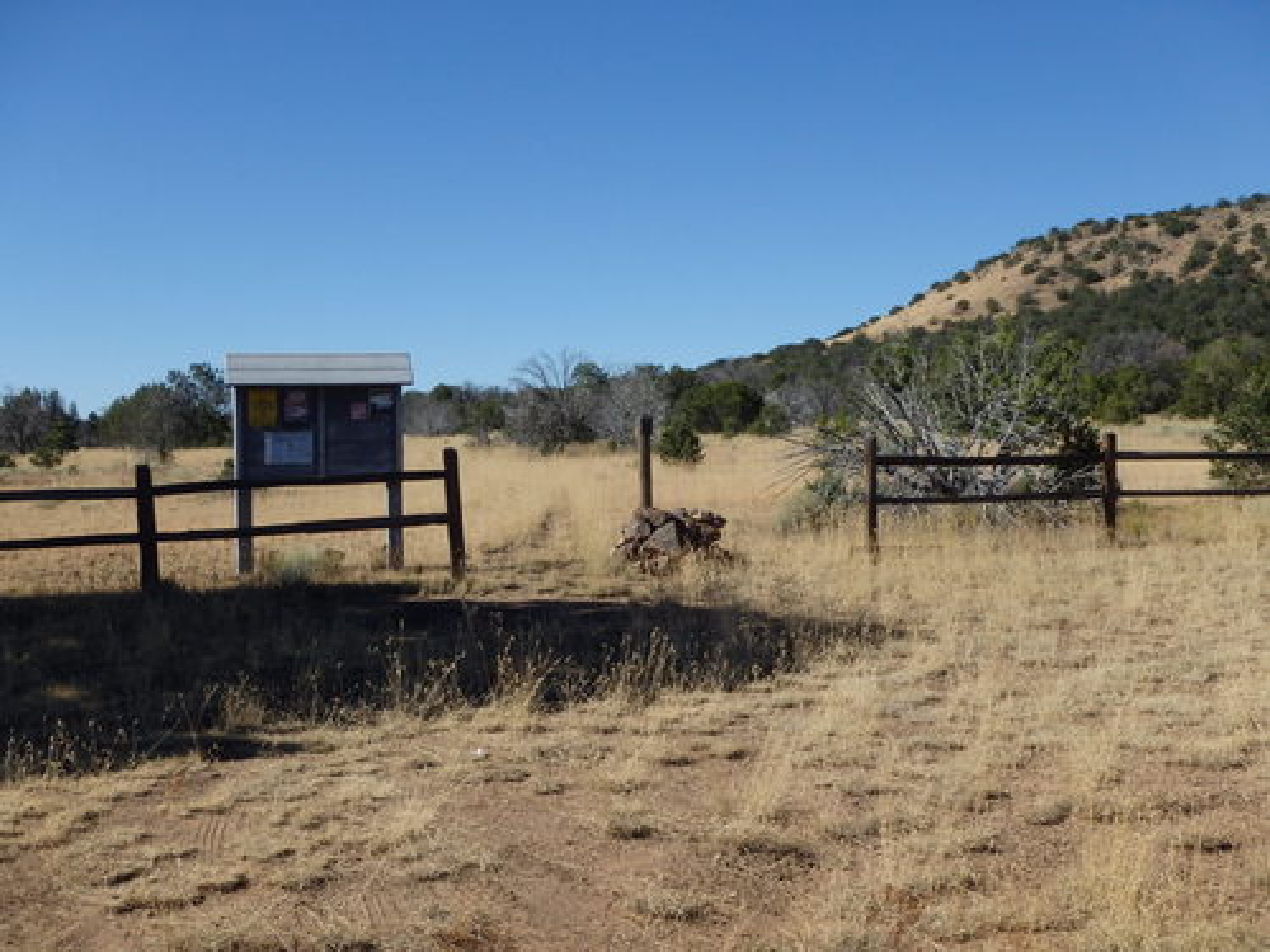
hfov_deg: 41.2
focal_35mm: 46
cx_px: 635
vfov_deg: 31.5
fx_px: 1688
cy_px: 476
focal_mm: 8.3
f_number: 14
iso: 160
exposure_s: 1/125
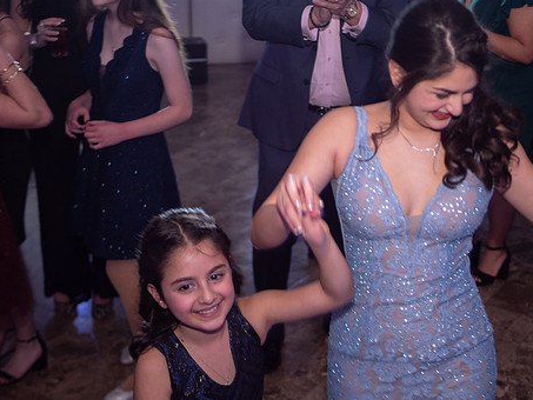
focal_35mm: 64
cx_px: 320
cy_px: 175
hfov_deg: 30.2
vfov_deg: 22.9
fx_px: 986
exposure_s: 1/60
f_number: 1.7
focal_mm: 25
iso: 500
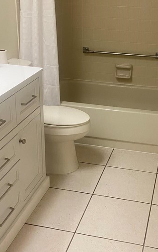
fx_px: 351
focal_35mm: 51
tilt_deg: -23.5
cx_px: 97
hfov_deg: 25.3
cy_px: 129
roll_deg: -1.6
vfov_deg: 39.6
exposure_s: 1/60
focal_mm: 4.25
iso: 125
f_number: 1.8
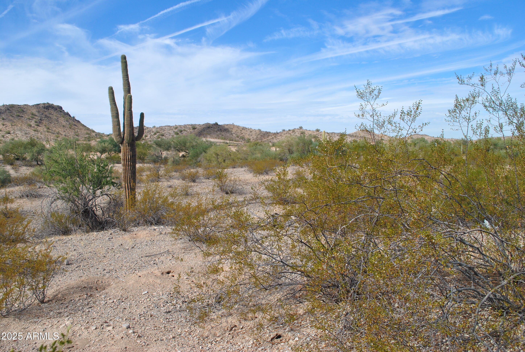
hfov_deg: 57.1
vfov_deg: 40.1
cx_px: 262
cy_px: 176
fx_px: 482
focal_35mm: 33
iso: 160
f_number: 10
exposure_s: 1/250
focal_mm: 22
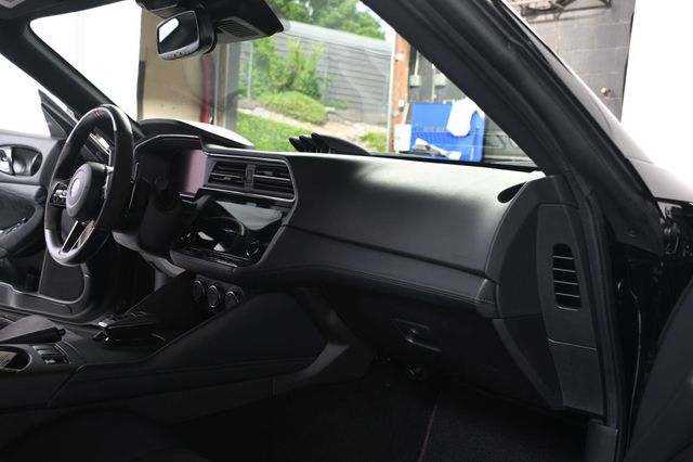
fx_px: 750
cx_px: 346
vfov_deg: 34.2
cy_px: 231
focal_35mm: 39
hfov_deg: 49.6
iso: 100
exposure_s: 1/125
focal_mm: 26
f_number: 4
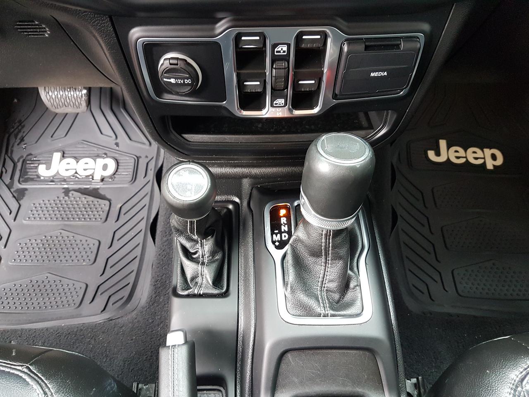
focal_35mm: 26
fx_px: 397
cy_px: 198
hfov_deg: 67.3
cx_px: 264
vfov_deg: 53.1
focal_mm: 4.2
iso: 200
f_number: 1.7
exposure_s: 1/33
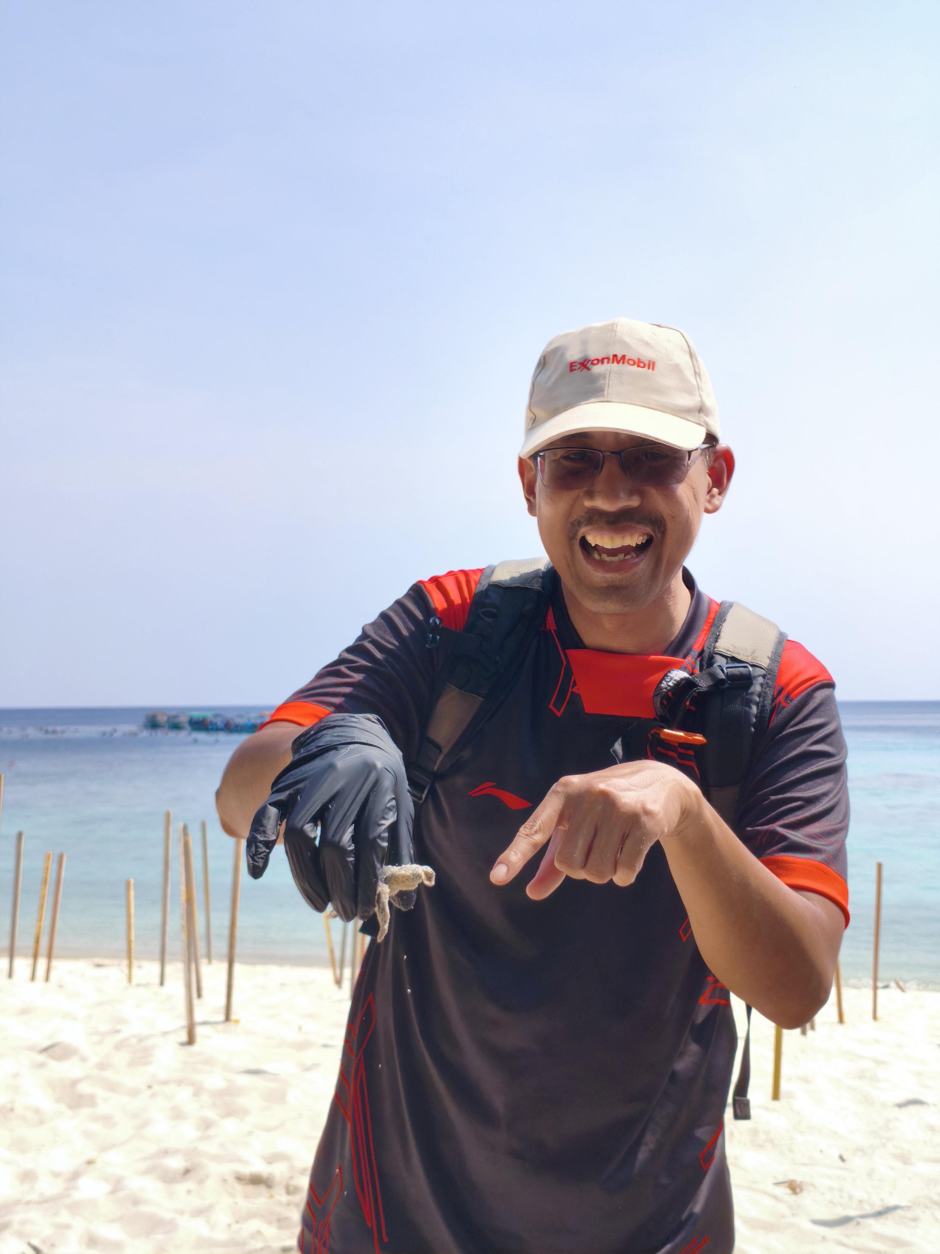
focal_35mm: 52
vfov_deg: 36.8
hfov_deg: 28.0
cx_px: 470
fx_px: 1883
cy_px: 627
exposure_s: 1/2719
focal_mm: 4.94
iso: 80
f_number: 1.5
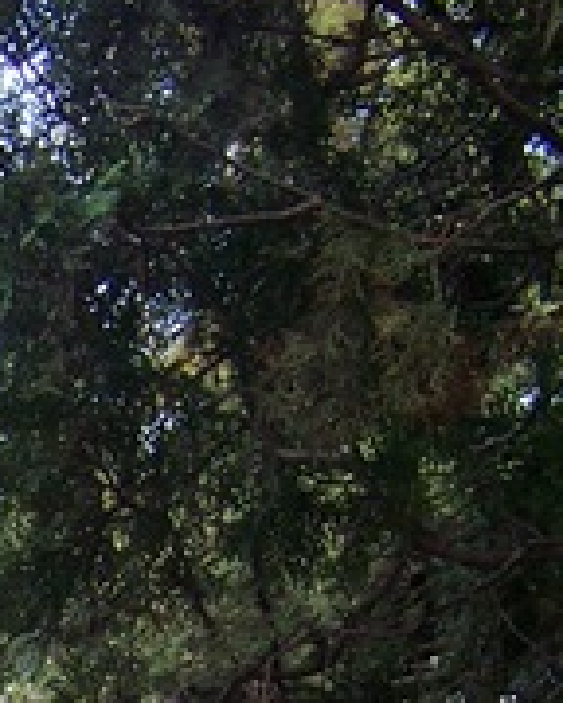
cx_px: -567
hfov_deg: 9.3
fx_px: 3249
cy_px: 965
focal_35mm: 156
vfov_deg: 11.9
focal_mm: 5.85
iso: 100
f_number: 3.2
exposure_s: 1/100
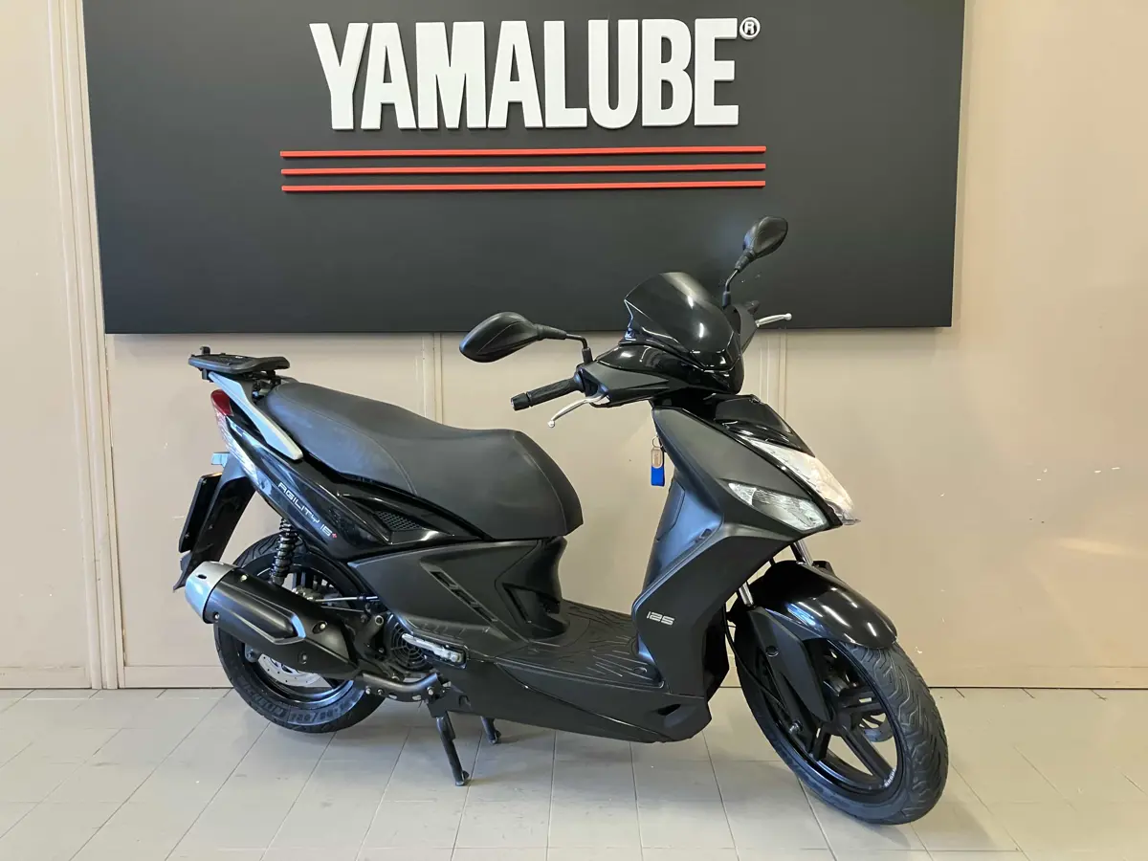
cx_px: 574
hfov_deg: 63.4
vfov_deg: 49.7
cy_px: 430
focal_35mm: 28
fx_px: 929
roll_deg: -0.5
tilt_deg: -6.0
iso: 250
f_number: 1.8
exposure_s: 1/60
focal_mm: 3.99
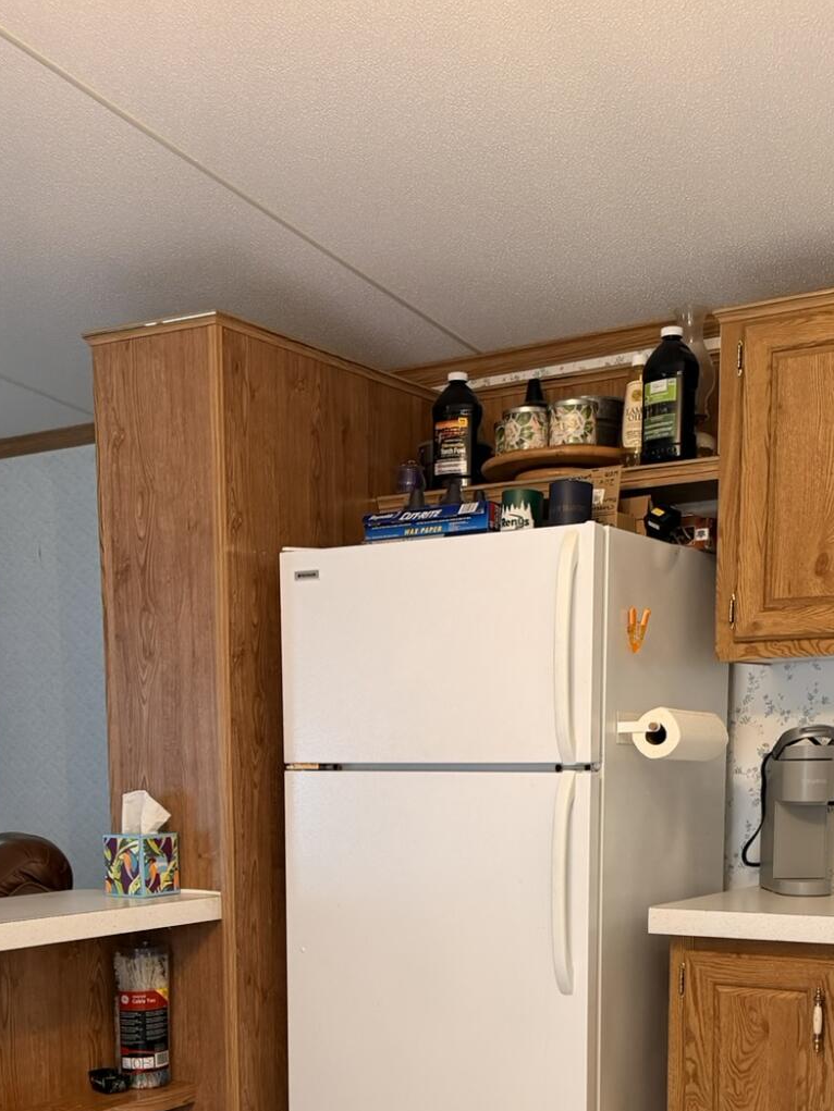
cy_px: 927
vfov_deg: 38.5
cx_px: 370
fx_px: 1510
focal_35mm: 47
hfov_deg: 30.9
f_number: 1.78
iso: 250
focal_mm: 6.76
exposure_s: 1/60
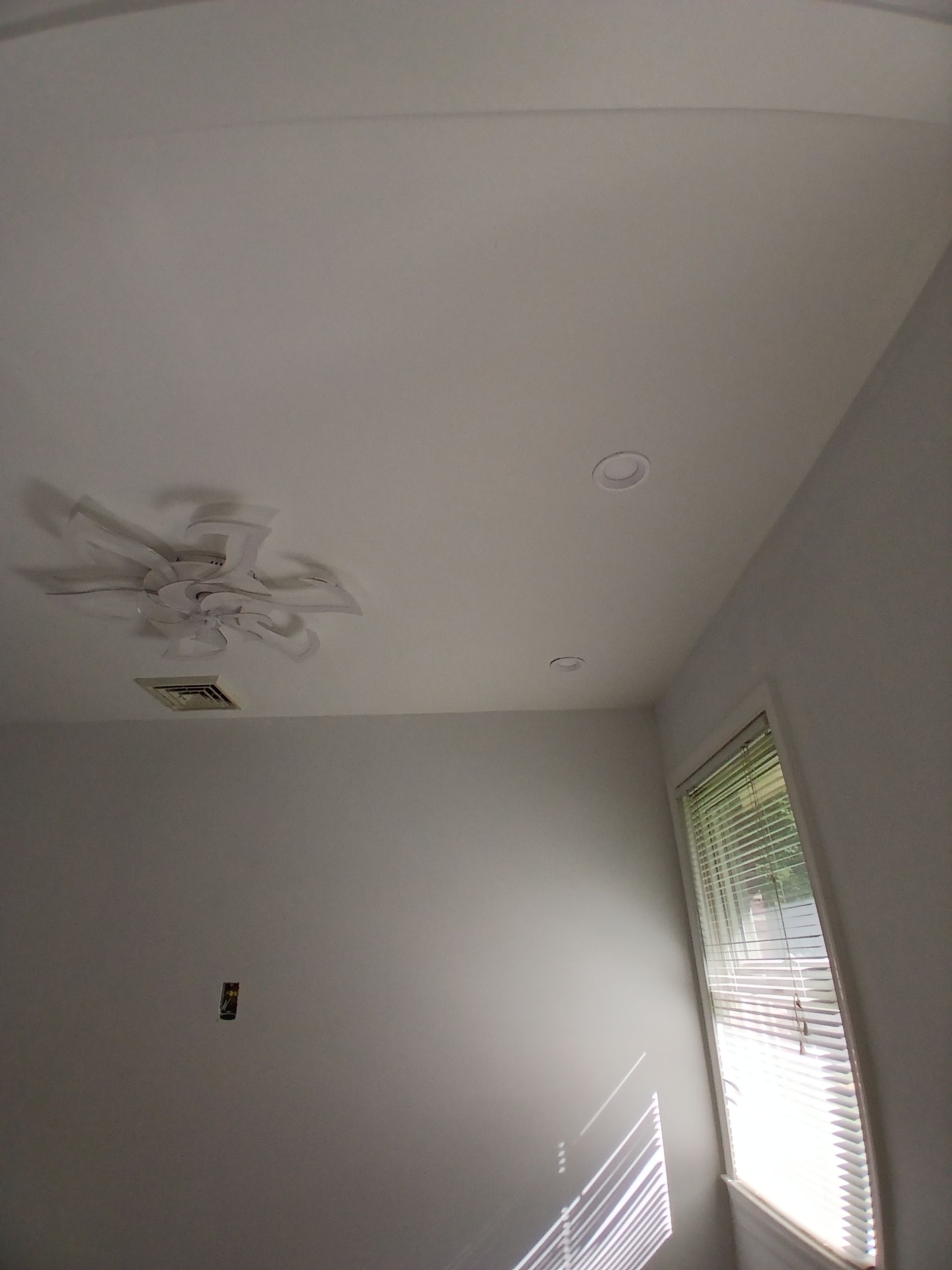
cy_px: 635
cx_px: 476
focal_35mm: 17
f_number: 2.2
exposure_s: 1/134
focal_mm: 1.4
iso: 50
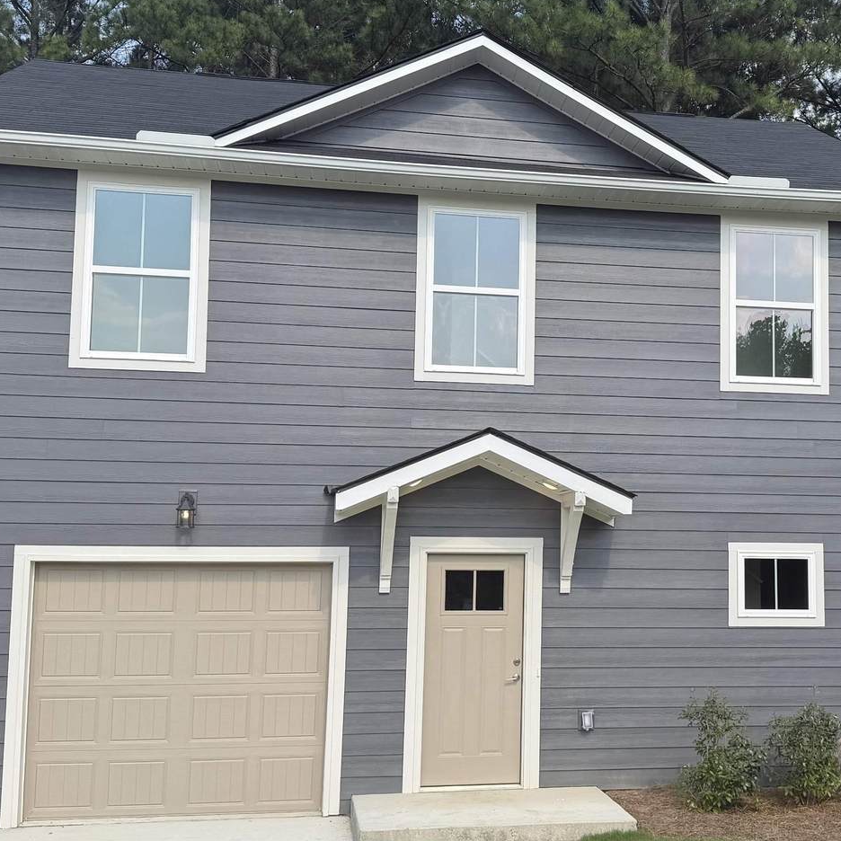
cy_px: 411
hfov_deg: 55.6
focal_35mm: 29
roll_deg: +0.0
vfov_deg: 55.6
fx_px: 797
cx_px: 438
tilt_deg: +7.2
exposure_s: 1/2110
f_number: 1.78
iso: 80
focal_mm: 6.76
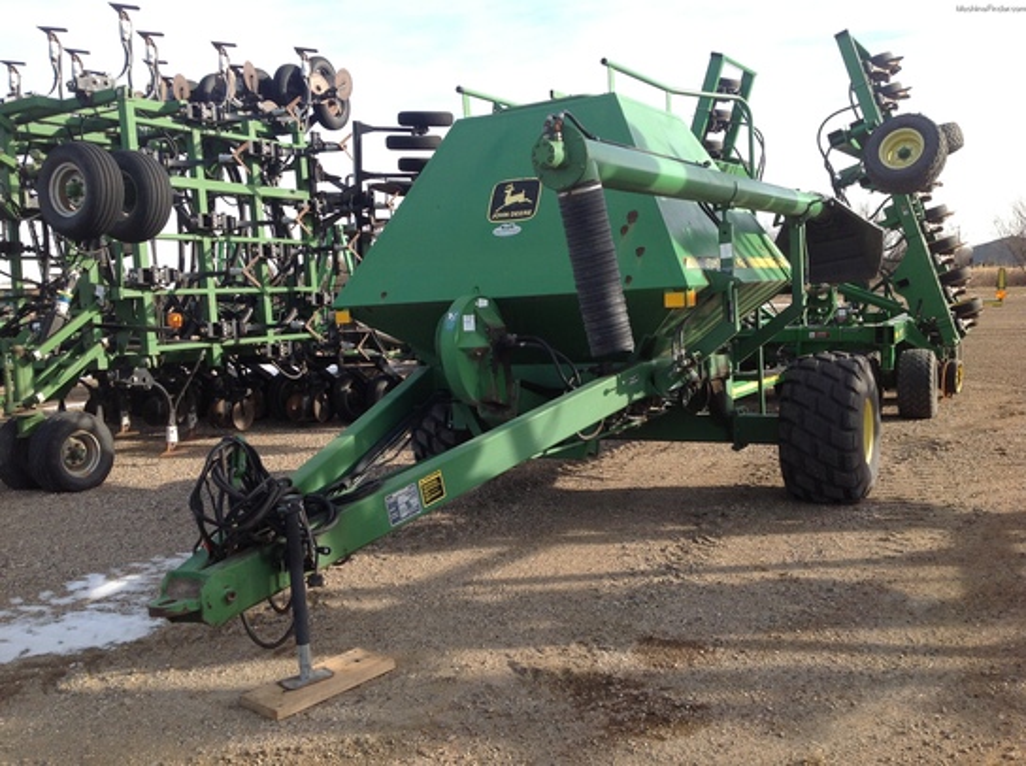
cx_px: 513
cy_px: 383
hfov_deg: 52.7
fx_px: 1036
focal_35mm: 35
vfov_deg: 40.6
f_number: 2.4
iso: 50
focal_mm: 4.28
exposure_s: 1/657
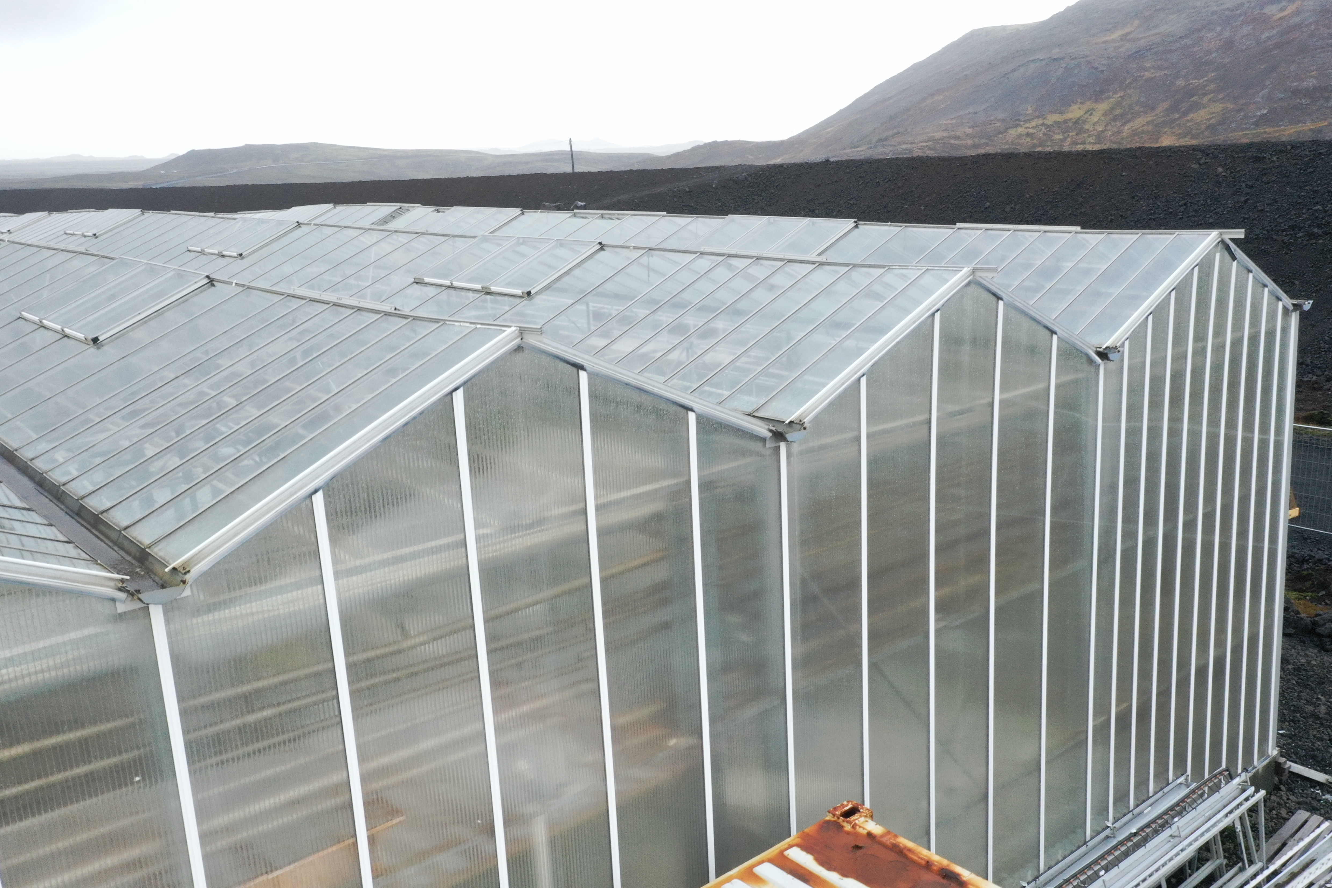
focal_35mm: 31
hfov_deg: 60.3
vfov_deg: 42.3
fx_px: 1147
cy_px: 491
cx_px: 676
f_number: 10
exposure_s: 1/25
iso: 400
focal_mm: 10.26
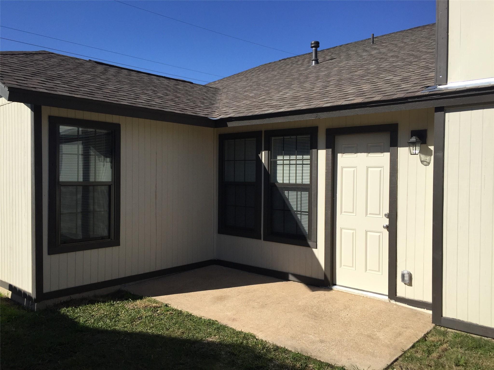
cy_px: 185
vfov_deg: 48.2
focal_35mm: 29
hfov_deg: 61.7
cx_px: 247
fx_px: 414
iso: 32
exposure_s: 1/3300
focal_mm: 4.15
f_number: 2.2
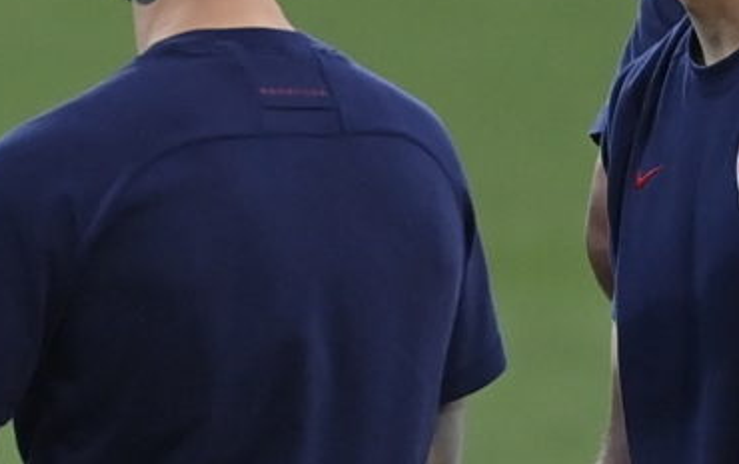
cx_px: 483
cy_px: 221
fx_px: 22719
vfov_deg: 1.2
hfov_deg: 1.9
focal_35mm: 1127
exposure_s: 1/1600
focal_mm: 400
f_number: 2.8
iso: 1000
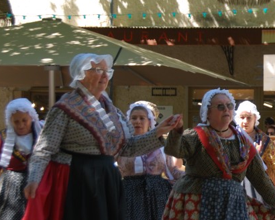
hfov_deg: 11.9
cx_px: 272
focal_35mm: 160
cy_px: 119
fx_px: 1302
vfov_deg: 9.7
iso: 125
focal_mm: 52
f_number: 5.6
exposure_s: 1/125
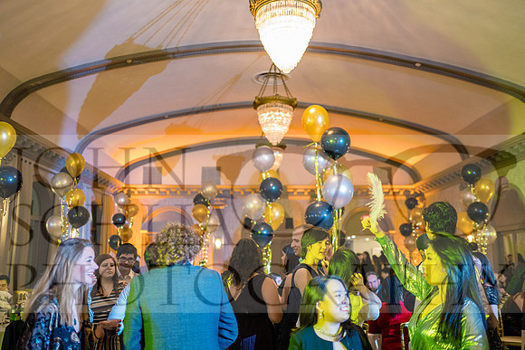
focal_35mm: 35
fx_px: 511
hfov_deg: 54.4
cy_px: 175
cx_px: 262
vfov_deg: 37.9
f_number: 1.4
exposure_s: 1/50
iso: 3200
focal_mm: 35
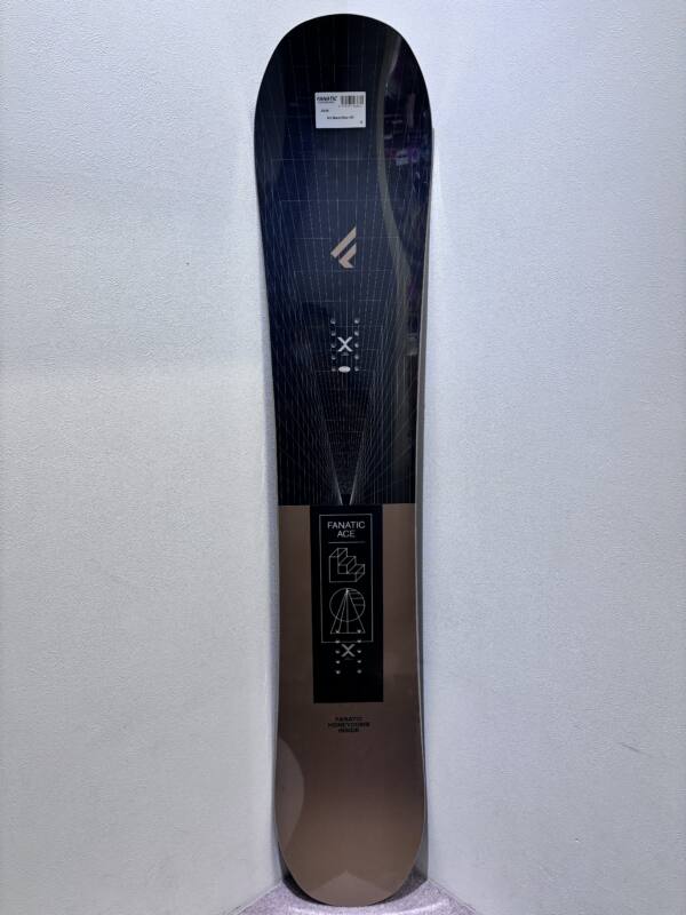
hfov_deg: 53.1
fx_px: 687
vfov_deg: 67.3
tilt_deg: -11.4
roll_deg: +0.3
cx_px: 343
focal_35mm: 26
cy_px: 458
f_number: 1.6
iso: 100
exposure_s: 1/100
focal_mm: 5.96
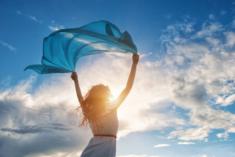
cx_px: 118
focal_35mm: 28
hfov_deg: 65.4
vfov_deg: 46.4
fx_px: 183
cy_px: 78
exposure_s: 1/800
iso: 200
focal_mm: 28
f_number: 7.1
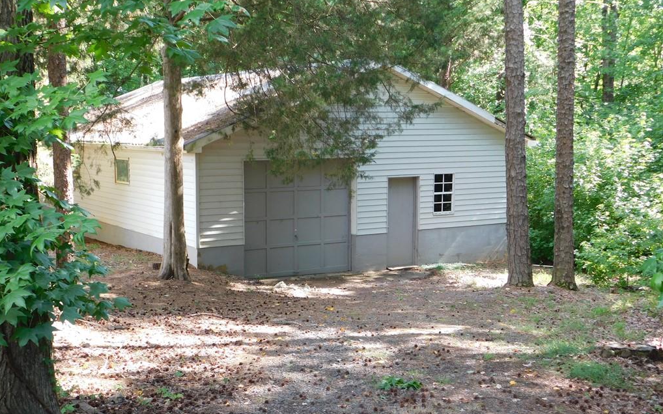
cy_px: 222
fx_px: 867
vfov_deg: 26.9
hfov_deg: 41.8
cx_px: 330
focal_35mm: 48
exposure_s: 1/40
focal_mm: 8
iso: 125
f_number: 3.7
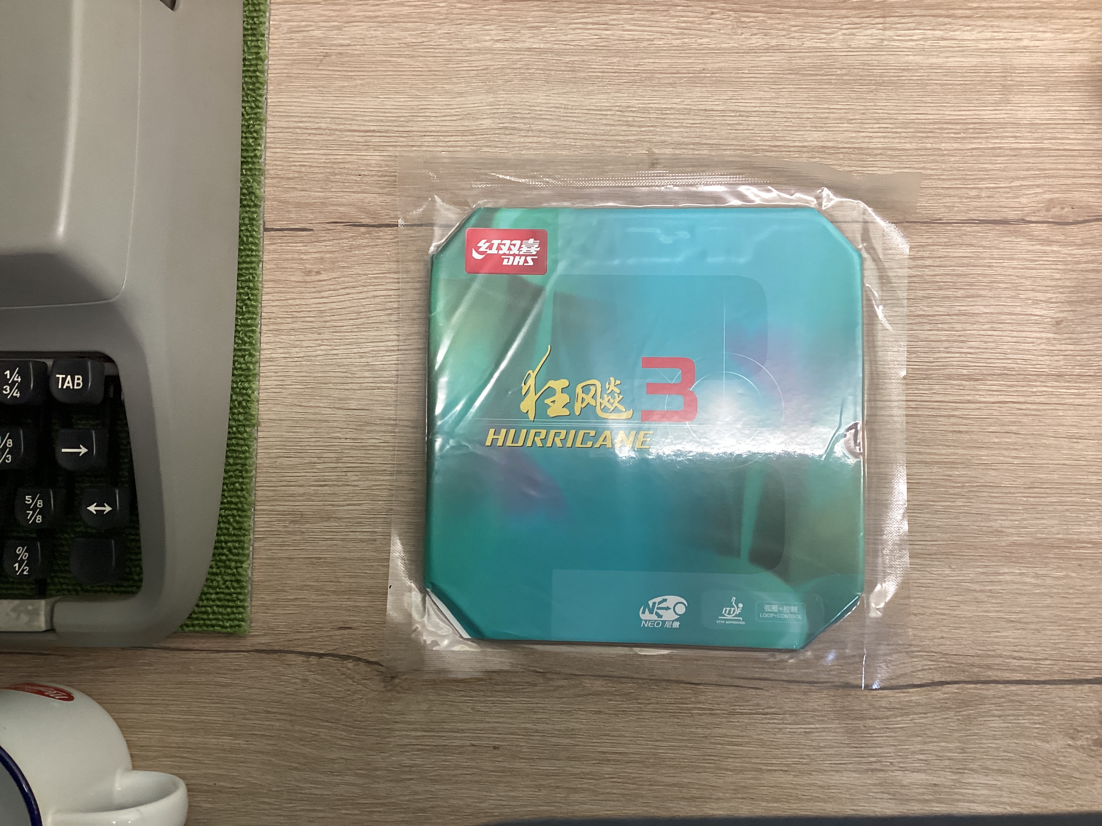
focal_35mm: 31
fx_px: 987
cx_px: 551
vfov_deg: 45.4
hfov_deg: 58.4
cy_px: 413
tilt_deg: -85.8
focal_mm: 3.3
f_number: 2.4
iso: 160
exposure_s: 1/50
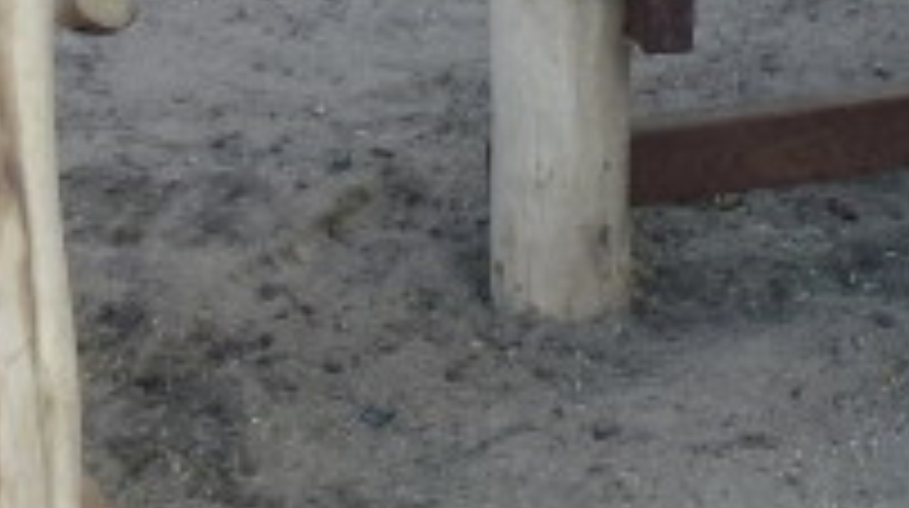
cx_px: 882
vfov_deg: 7.3
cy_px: 81
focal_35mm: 166
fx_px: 3996
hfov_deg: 12.8
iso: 160
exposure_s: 1/60
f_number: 3.5
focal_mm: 5.4
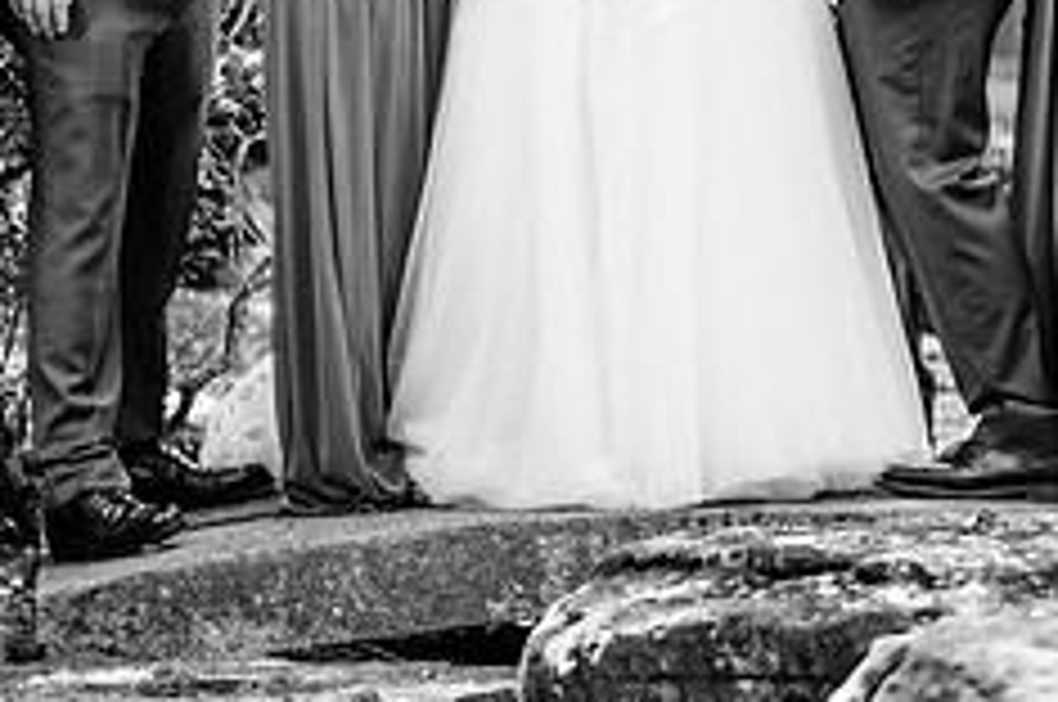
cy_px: -96
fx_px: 7278
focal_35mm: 248
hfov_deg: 8.3
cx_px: 592
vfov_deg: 5.5
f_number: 2.8
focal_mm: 97
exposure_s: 1/200
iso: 200
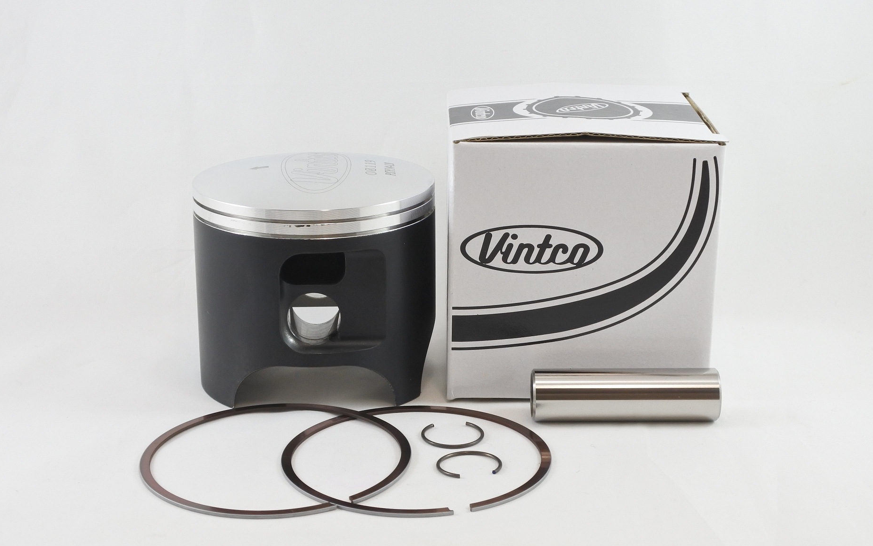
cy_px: 284
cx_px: 447
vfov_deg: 29.2
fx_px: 1047
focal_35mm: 44
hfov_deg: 45.3
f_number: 4.2
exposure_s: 1/125
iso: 400
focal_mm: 15.7
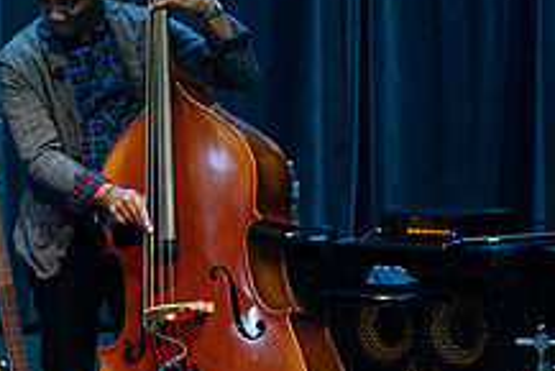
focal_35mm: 828
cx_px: -341
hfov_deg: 2.5
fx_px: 12773
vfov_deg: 1.7
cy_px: 244
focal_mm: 200
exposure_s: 1/250
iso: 2500
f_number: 6.3
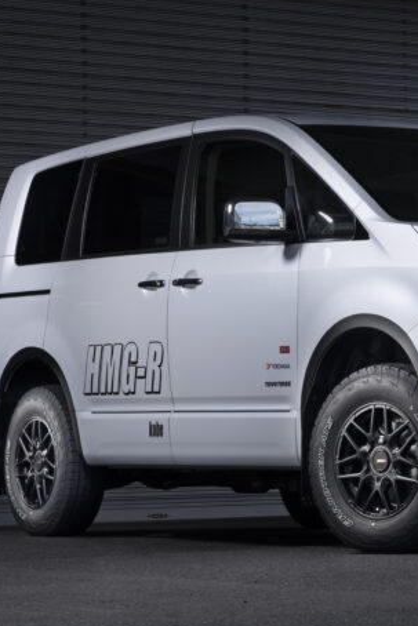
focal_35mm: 132
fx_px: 2297
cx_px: 389
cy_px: 274
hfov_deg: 10.3
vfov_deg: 15.5
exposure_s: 1/160
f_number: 13
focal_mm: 75
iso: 100
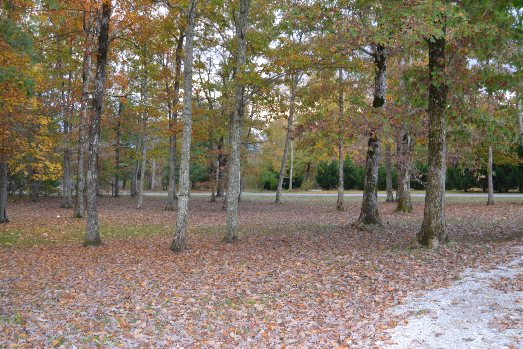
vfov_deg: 34.2
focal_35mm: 39
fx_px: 567
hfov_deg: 49.6
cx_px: 262
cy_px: 174
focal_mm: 26
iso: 1250
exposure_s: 1/60
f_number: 4
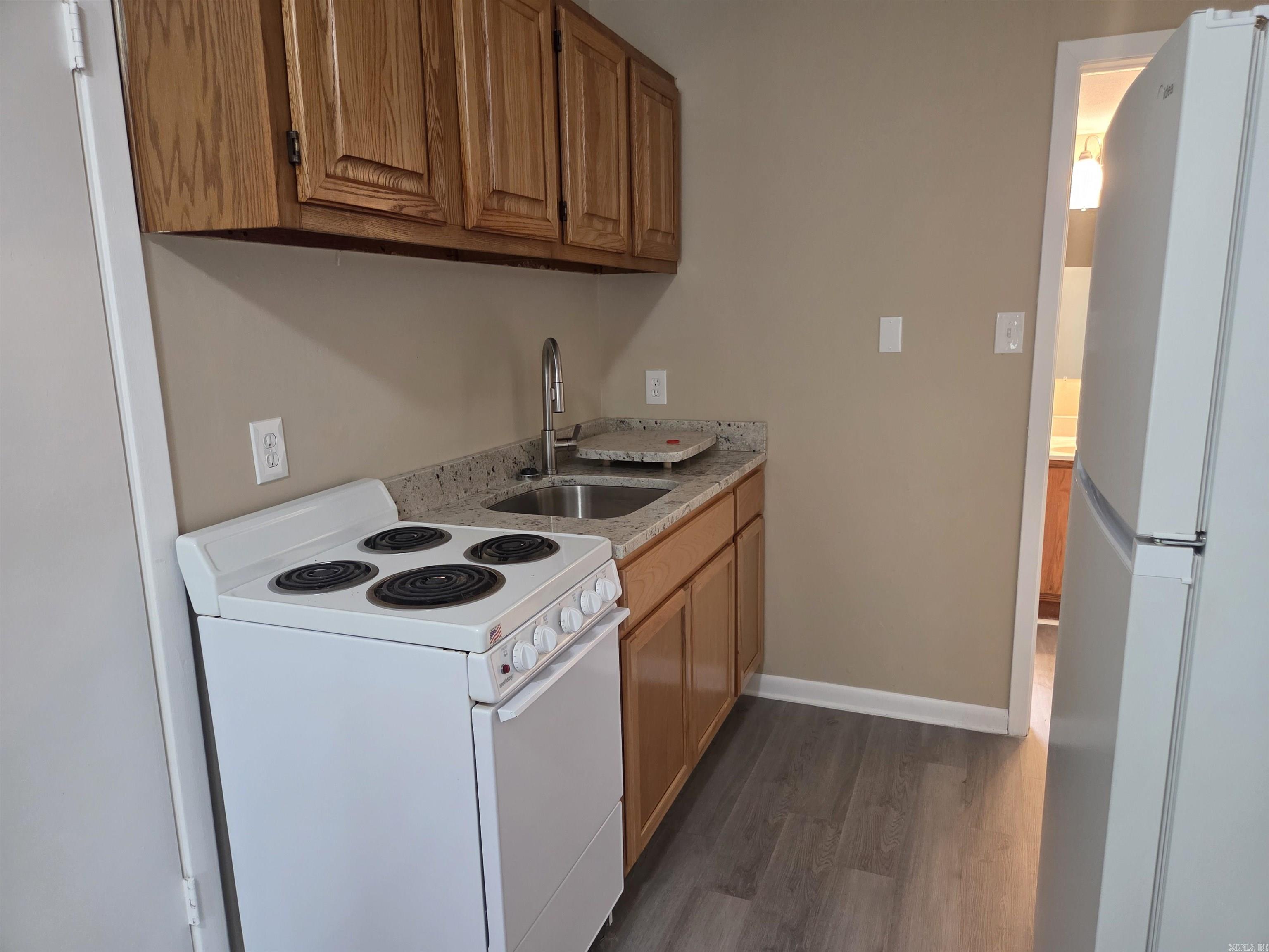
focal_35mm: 23
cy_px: 476
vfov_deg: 58.9
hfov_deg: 73.9
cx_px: 634
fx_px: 843
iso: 800
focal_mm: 5.4
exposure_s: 1/120
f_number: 1.8
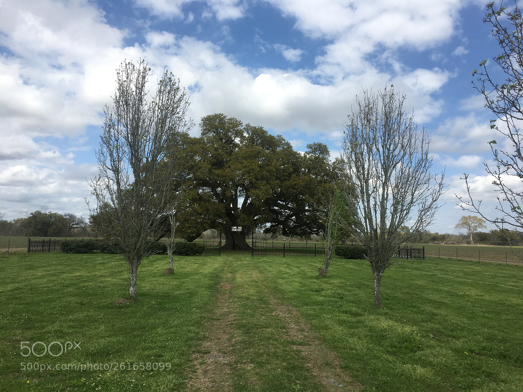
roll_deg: -1.1
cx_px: 262
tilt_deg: +4.9
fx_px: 438
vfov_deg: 48.2
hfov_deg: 61.7
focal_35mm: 29
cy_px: 196
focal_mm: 4.15
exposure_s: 1/1832
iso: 25
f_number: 2.2
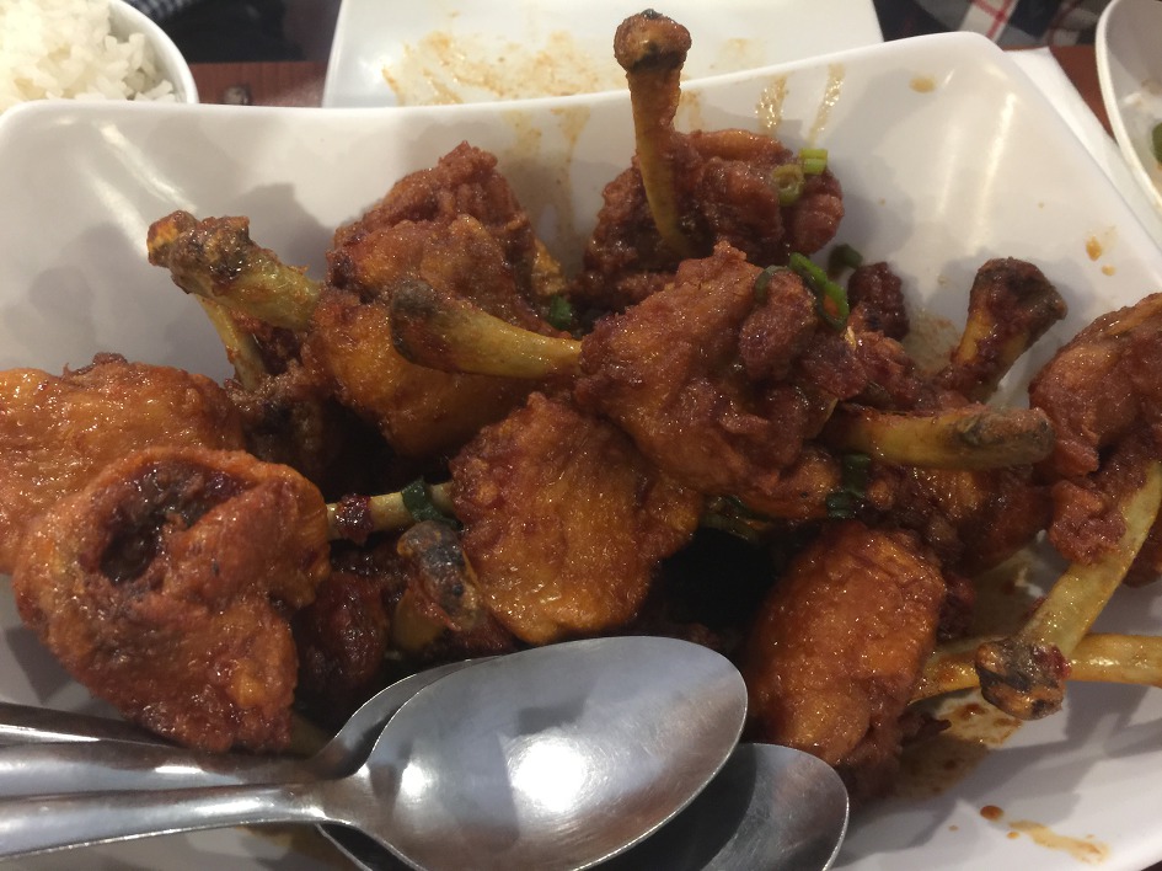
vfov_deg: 48.2
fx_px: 973
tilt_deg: -56.2
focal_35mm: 29
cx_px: 581
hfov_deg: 61.7
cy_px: 436
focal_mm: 4.15
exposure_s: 1/4
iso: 80
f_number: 2.2
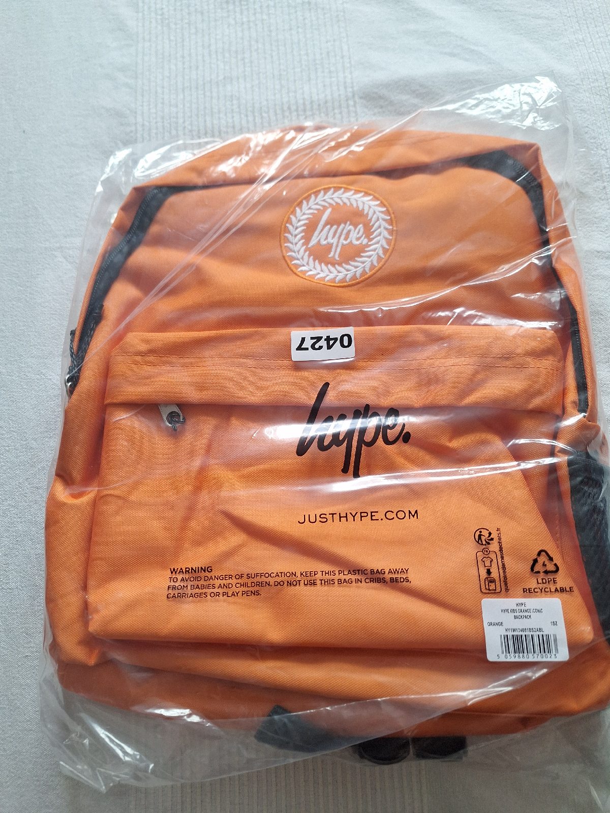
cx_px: 305
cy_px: 406
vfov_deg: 73.9
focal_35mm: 23
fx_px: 540
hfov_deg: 58.9
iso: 50
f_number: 1.8
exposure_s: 1/50
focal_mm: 5.54
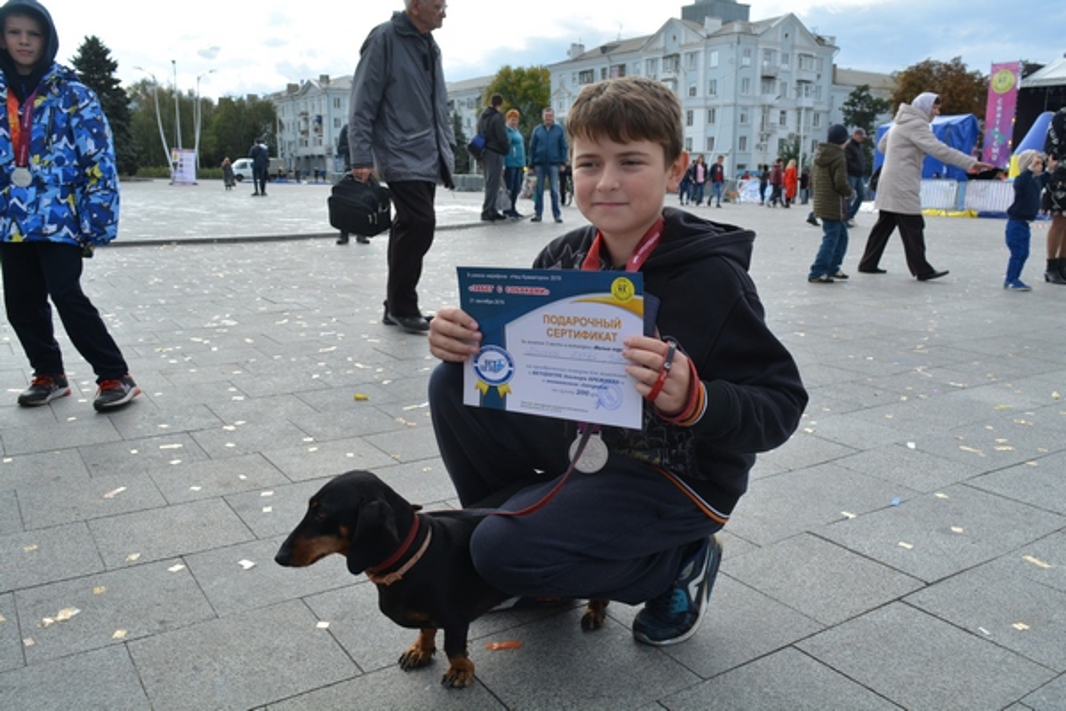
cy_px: 356
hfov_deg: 61.9
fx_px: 888
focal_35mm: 30
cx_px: 533
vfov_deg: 43.6
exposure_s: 1/250
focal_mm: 20
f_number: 8
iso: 125
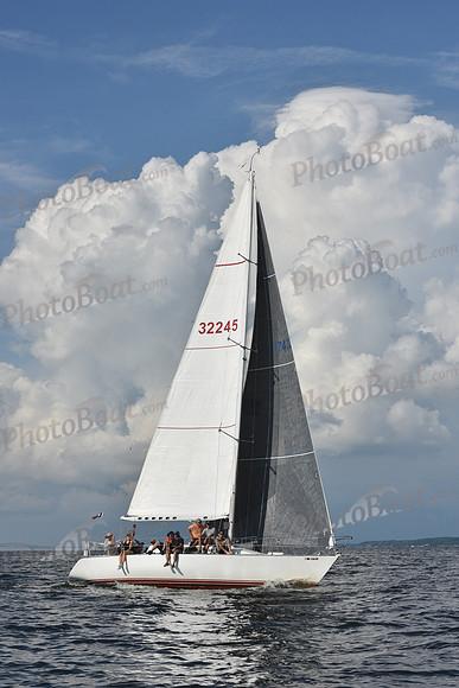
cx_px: 230
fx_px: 1338
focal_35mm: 70
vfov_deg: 28.8
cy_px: 344
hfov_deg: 19.5
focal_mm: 70
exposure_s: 1/1000
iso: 250
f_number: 11
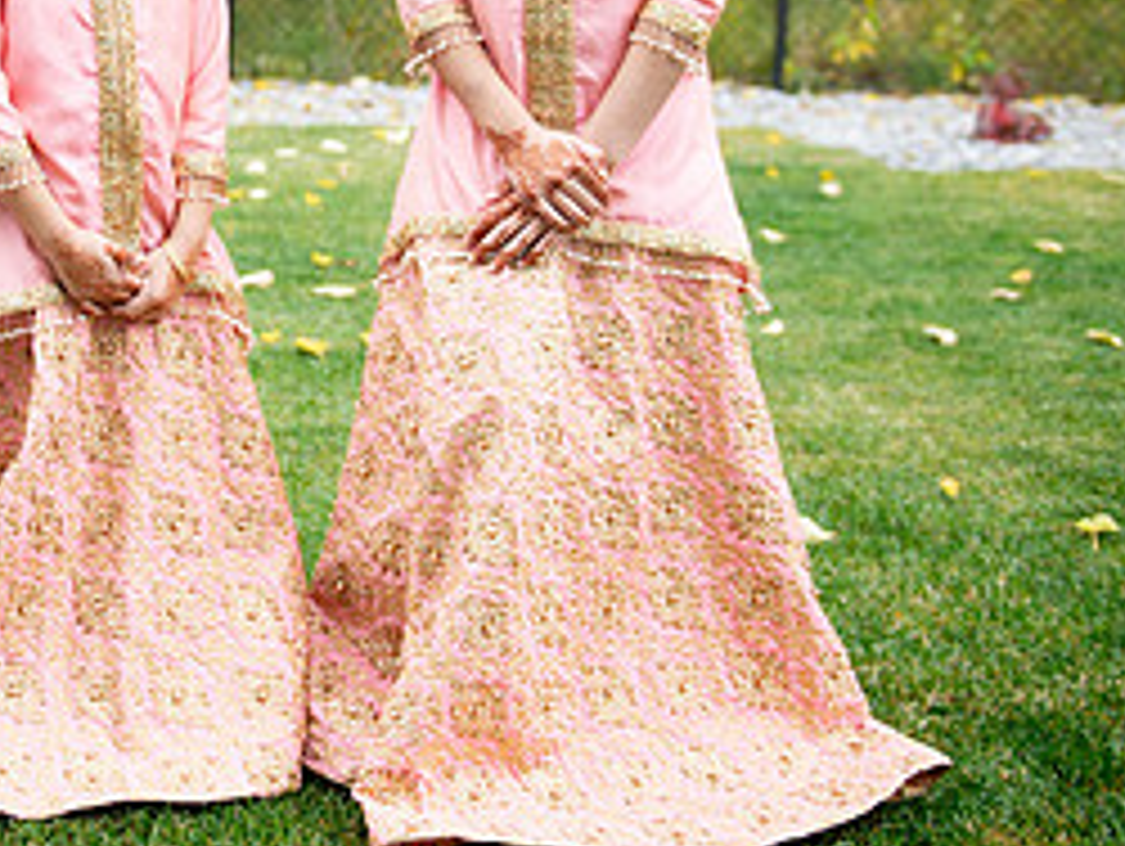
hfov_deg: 26.9
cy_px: 72
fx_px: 2245
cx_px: 68
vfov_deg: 20.9
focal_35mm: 69
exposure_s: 1/250
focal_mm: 31
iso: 64
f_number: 2.8
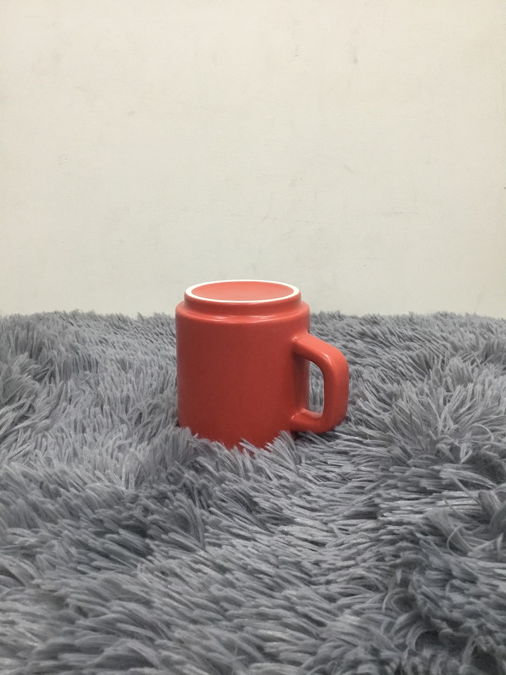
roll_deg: +0.0
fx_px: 604
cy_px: 338
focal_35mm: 31
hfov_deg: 45.4
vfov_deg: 58.4
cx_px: 253
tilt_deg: -13.1
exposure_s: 1/33
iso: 125
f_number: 2.4
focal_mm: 3.3
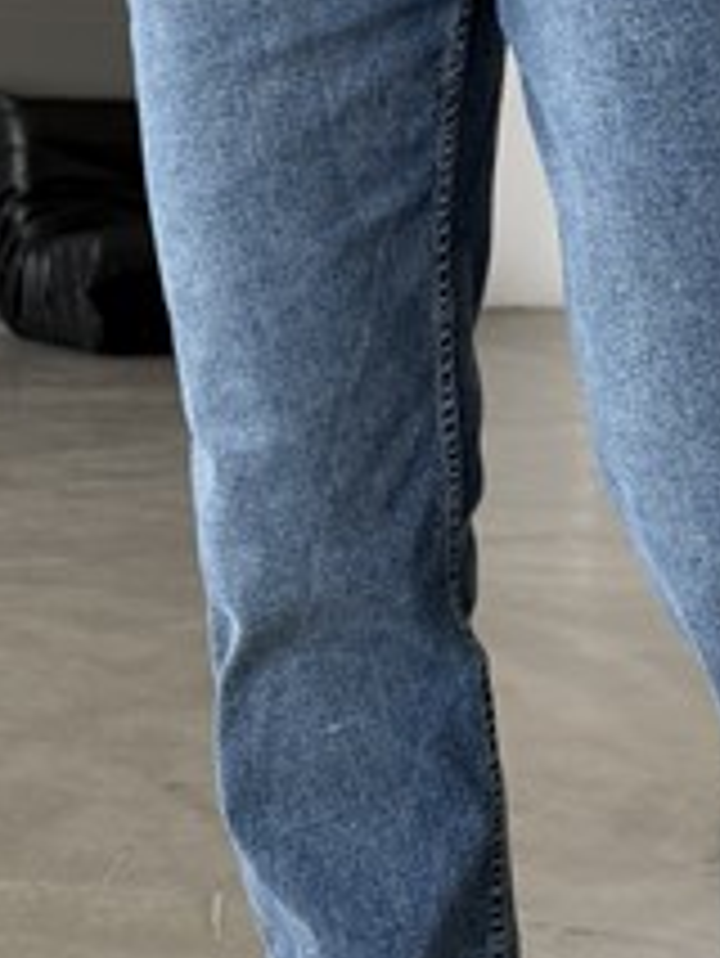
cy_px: 94
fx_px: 2493
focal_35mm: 90
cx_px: 446
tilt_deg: -0.1
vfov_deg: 21.3
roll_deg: -1.1
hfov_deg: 16.4
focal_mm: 6.76
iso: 64
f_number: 1.78
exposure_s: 1/177
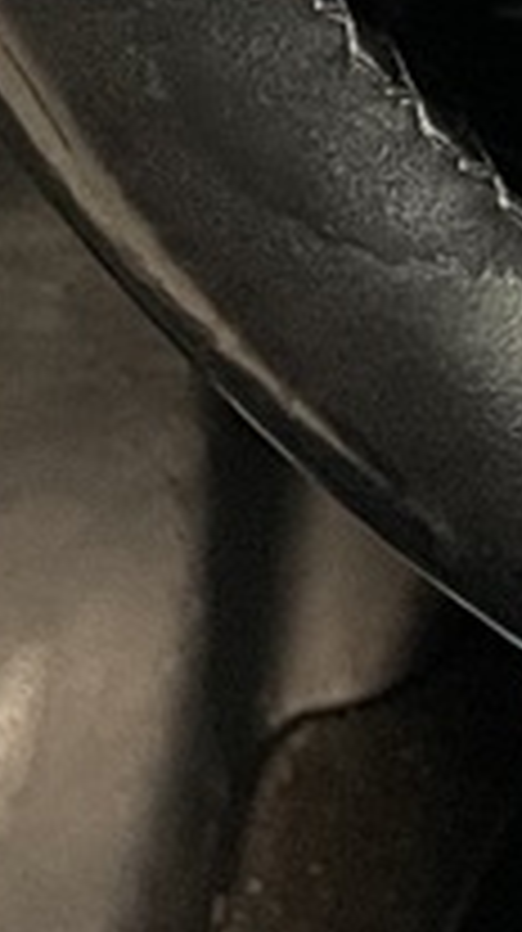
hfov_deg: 5.6
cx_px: 1732
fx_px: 4861
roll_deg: +1.2
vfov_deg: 9.8
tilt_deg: -34.5
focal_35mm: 197
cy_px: -1238
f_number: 1.6
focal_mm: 4.2
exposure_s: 1/45
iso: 500
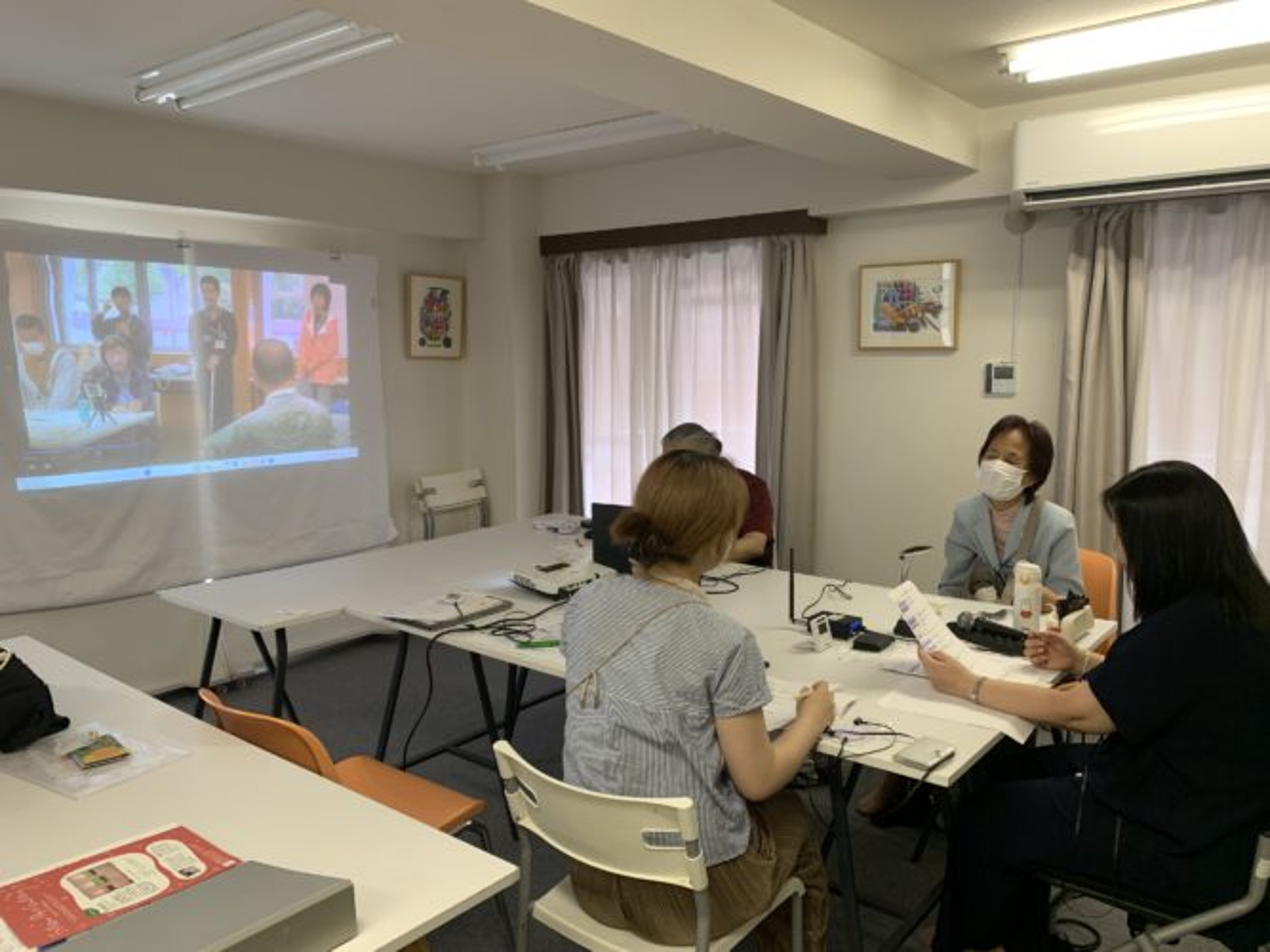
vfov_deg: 53.0
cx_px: 635
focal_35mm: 26
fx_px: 954
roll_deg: +0.4
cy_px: 476
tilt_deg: -8.3
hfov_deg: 67.3
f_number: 1.8
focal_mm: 4.25
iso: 64
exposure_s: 1/50
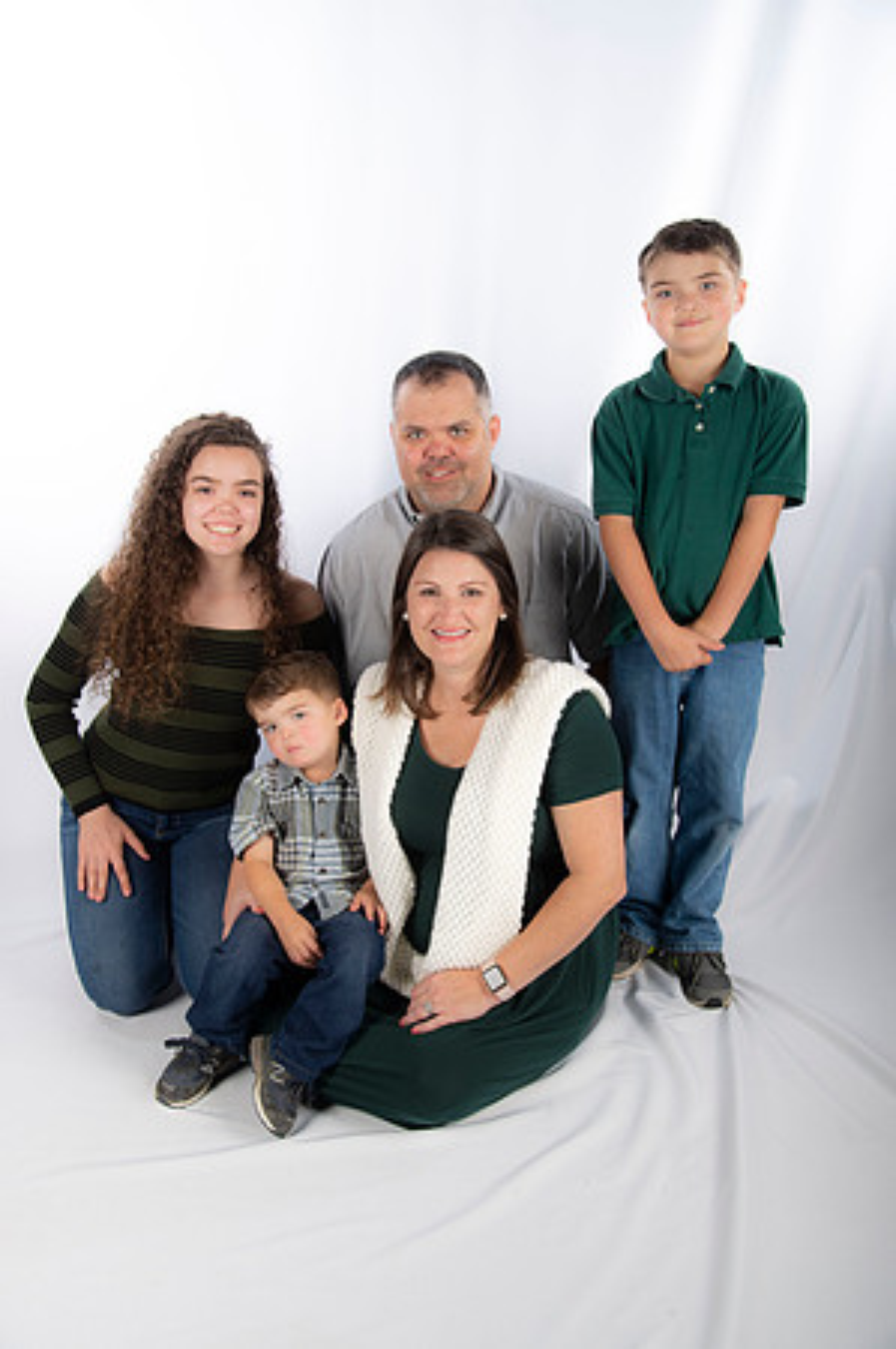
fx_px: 1422
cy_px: 674
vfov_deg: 50.7
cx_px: 448
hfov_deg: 35.0
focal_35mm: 38
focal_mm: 38
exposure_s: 1/200
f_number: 5.6
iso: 100
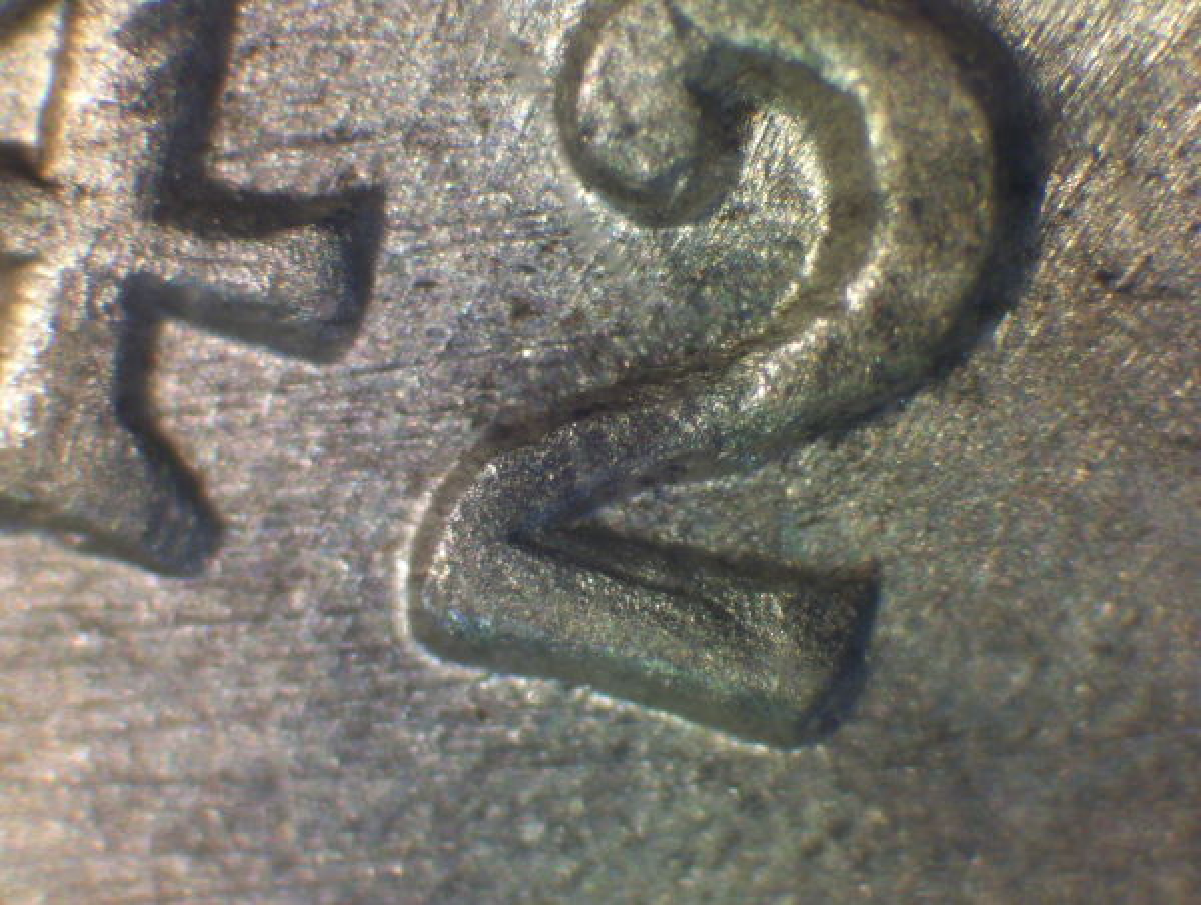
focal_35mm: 108
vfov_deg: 13.7
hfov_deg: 18.2
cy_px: 452
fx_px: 3753
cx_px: 600
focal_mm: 18
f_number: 4.6
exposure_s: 1/8
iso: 160
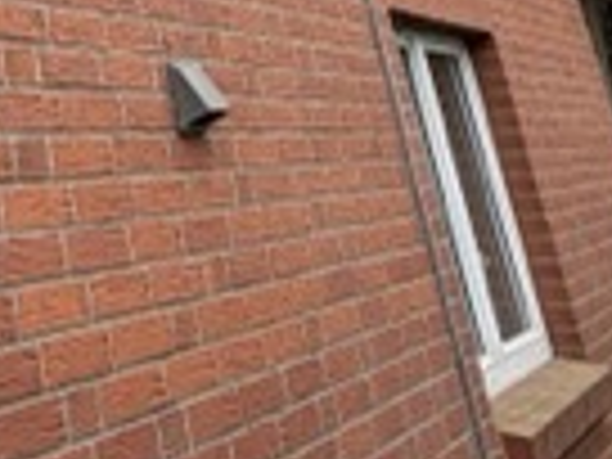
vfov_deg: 18.8
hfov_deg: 25.2
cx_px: -194
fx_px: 1167
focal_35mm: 66
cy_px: -284
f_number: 2.2
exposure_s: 1/585
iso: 40
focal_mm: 2.22
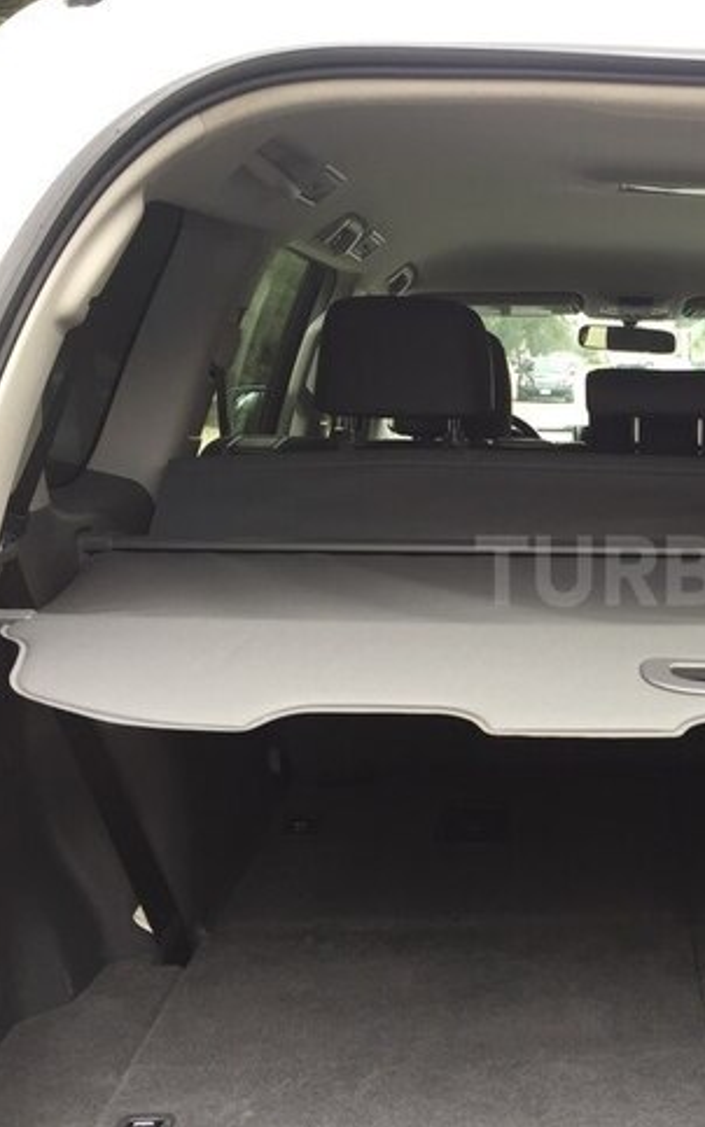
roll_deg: -0.6
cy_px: 570
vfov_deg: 47.2
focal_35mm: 42
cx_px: 714
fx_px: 1291
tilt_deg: -9.8
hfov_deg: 28.5
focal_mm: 4.15
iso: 40
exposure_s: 1/100
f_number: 2.2
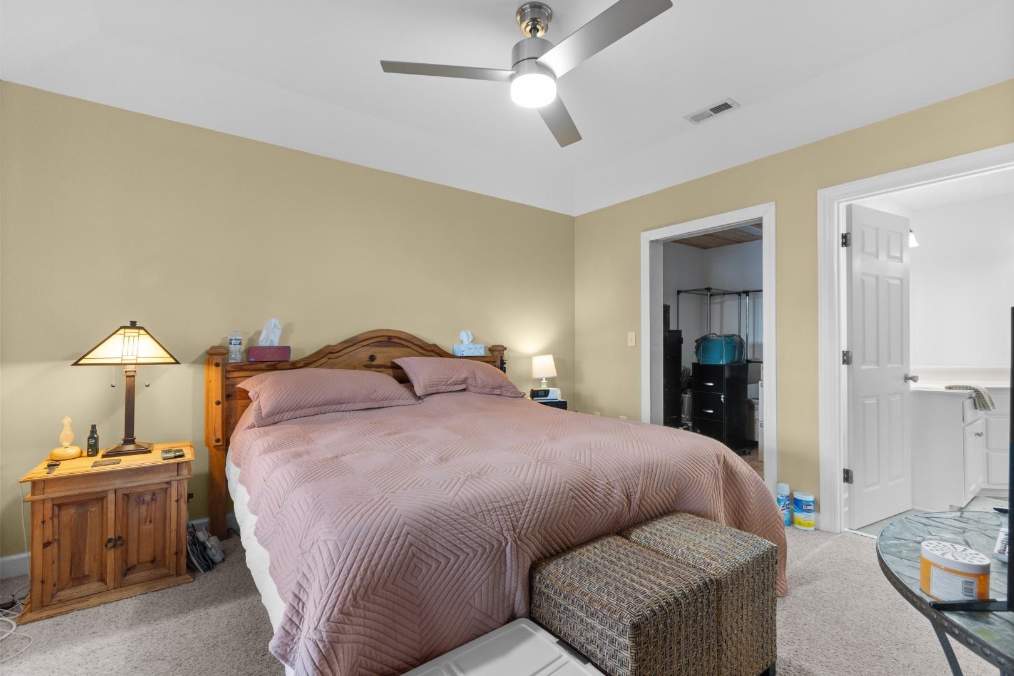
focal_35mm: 15
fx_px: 422
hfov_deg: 100.4
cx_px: 507
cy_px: 338
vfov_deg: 77.3
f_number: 4.5
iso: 100
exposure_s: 1/5
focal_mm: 10
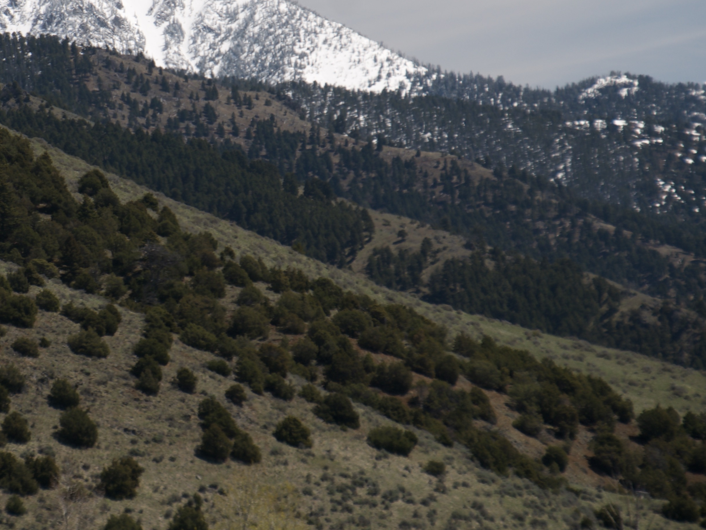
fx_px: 8342
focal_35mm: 409
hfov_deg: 4.8
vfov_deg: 3.6
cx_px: 156
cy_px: 57
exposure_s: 1/200
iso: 100
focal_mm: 140
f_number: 6
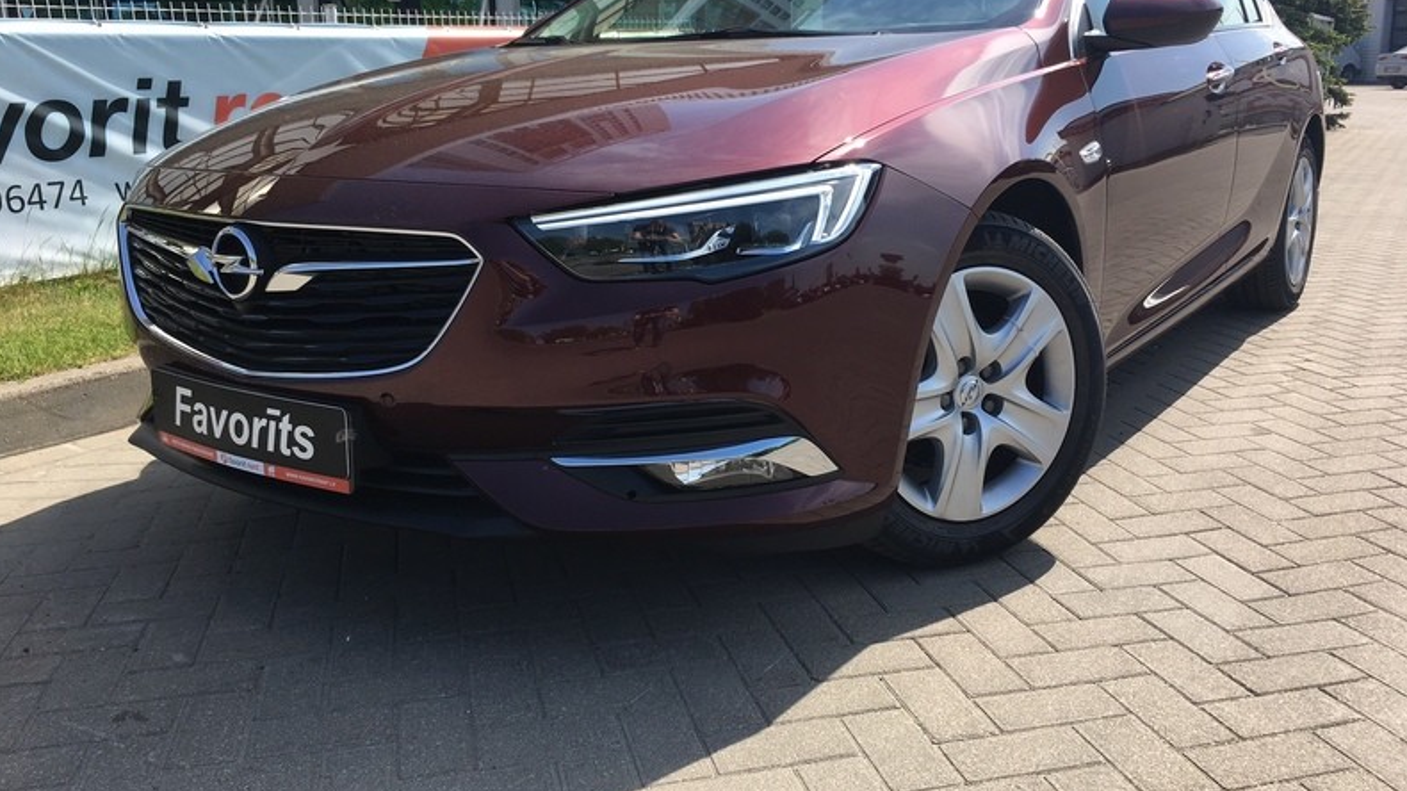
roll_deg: +1.2
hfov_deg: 61.0
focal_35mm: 32
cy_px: 310
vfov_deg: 36.5
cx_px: 707
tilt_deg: -10.5
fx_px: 1194
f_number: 2.2
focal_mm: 4.15
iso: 25
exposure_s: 1/927
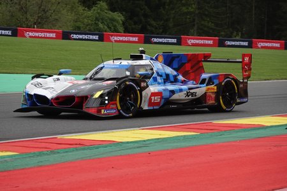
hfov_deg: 11.2
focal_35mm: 184
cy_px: 96
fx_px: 1467
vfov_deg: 7.5
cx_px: 144
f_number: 4
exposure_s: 1/800
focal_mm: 67.46
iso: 125
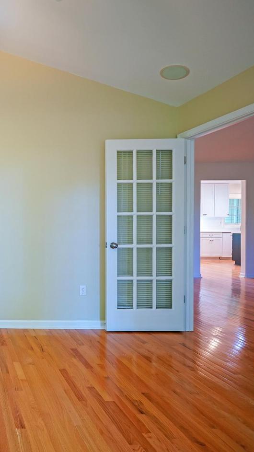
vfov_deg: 76.3
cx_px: -38
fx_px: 288
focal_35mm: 24
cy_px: 230
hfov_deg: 37.9
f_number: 2.8
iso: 400
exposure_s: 1/30
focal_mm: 10
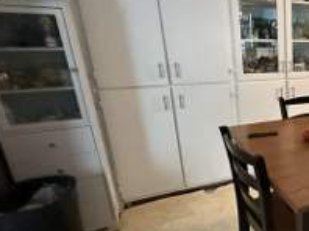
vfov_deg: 41.6
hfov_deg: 42.3
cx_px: 342
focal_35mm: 34
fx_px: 303
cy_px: 133
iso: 1250
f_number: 2.2
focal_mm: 2.22
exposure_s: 1/60
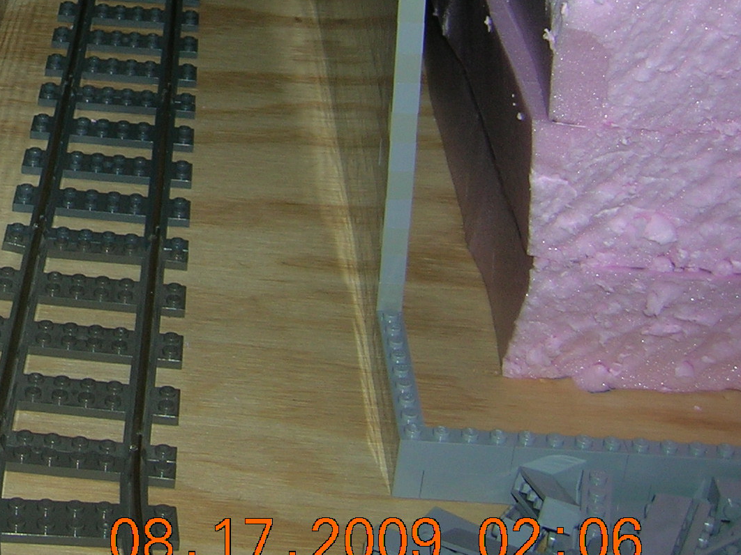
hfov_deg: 21.8
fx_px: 1776
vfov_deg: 17.4
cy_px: 4
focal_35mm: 83
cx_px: -151
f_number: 2.9
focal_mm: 5.7
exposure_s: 1/60.1
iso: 50
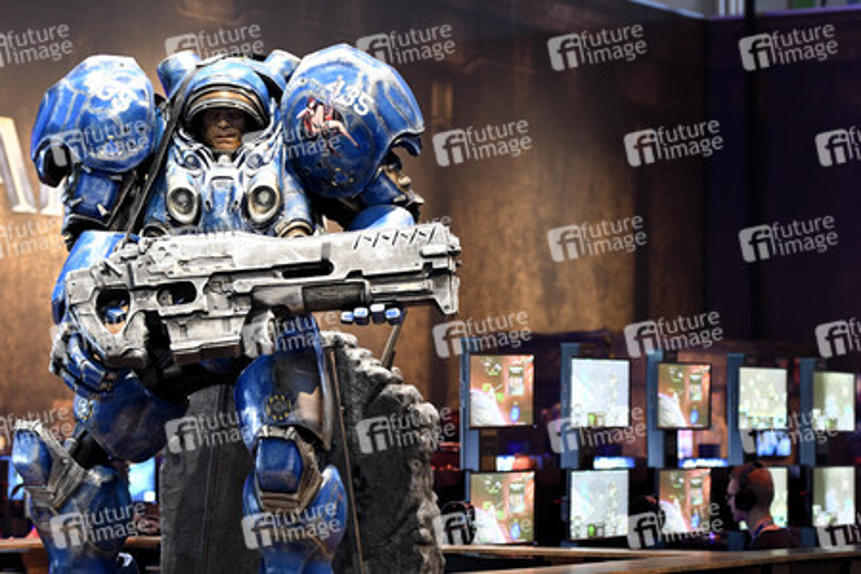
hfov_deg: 17.1
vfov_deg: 11.4
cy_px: 287
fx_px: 2870
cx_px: 430
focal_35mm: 120
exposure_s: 1/60
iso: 2500
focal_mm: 80
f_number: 2.8
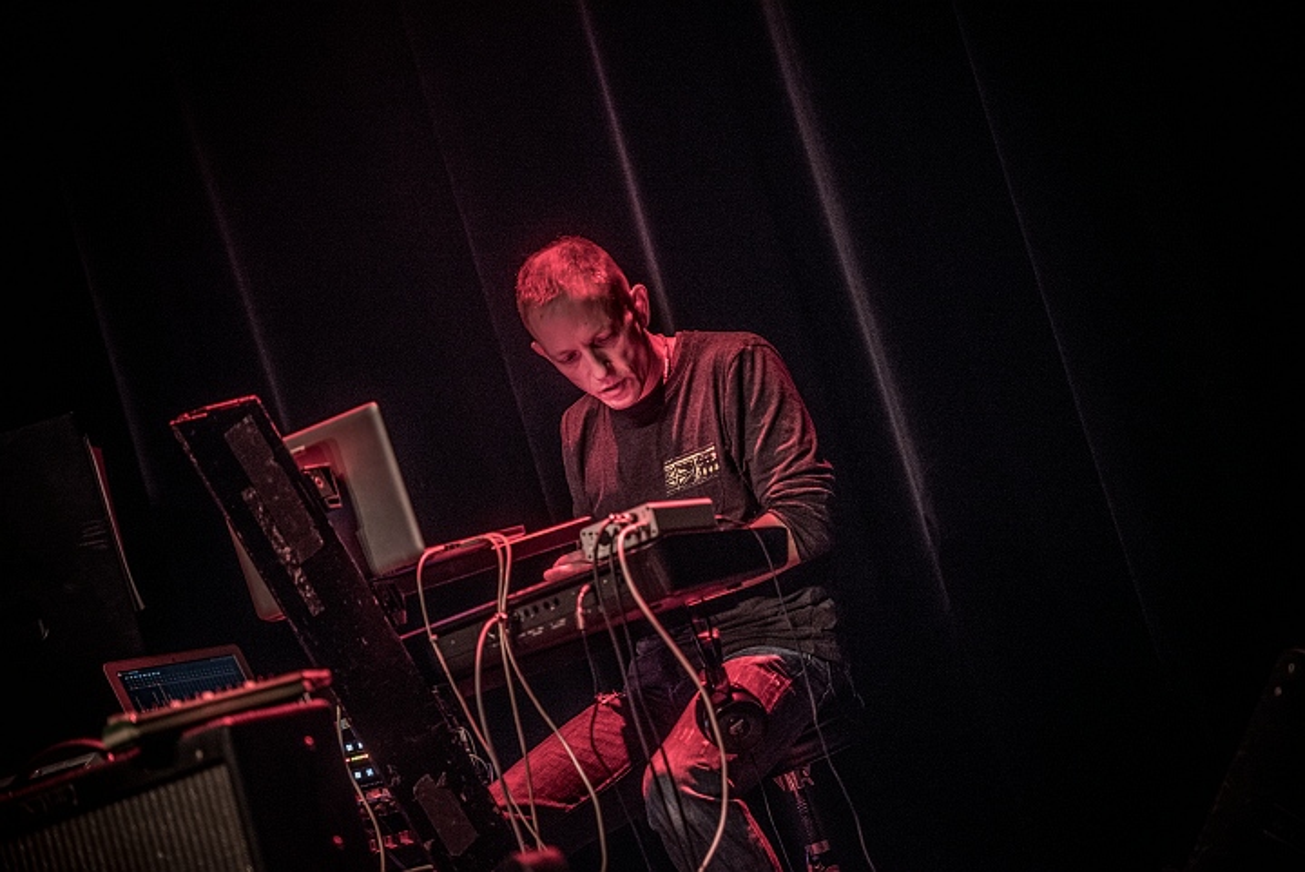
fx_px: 4897
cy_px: 436
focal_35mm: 135
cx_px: 652
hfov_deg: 15.2
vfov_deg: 10.2
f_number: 2.8
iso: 3200
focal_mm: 135
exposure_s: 1/80
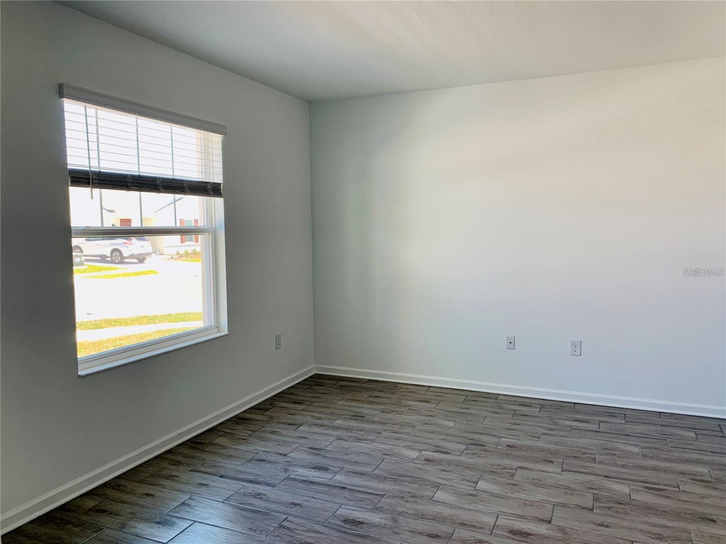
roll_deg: +0.8
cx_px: 363
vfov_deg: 53.1
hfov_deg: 67.3
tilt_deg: -5.9
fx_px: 545
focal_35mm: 26
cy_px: 272
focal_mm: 4.25
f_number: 1.8
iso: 80
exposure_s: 1/121
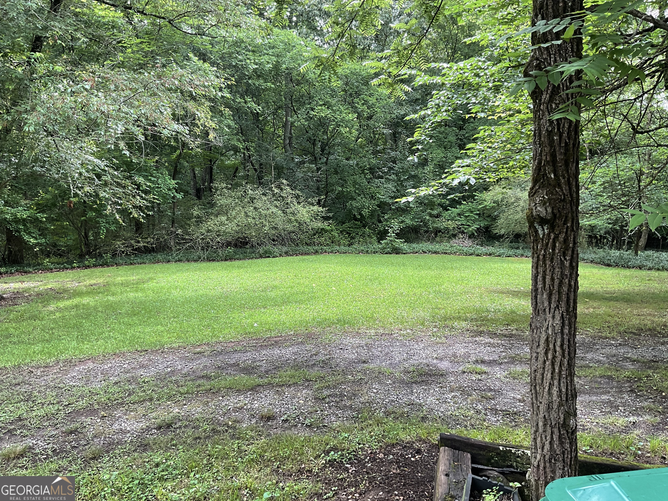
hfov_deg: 61.7
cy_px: 250
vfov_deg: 48.2
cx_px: 334
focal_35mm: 29
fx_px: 560
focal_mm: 3
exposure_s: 1/120
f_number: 1.8
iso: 32
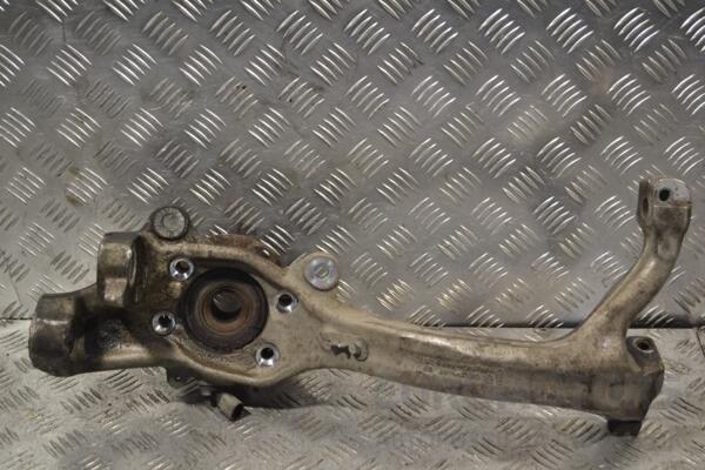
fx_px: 1057
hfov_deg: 36.9
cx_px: 352
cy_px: 235
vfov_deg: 25.1
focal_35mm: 54
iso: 400
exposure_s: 1/80
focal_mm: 36
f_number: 5
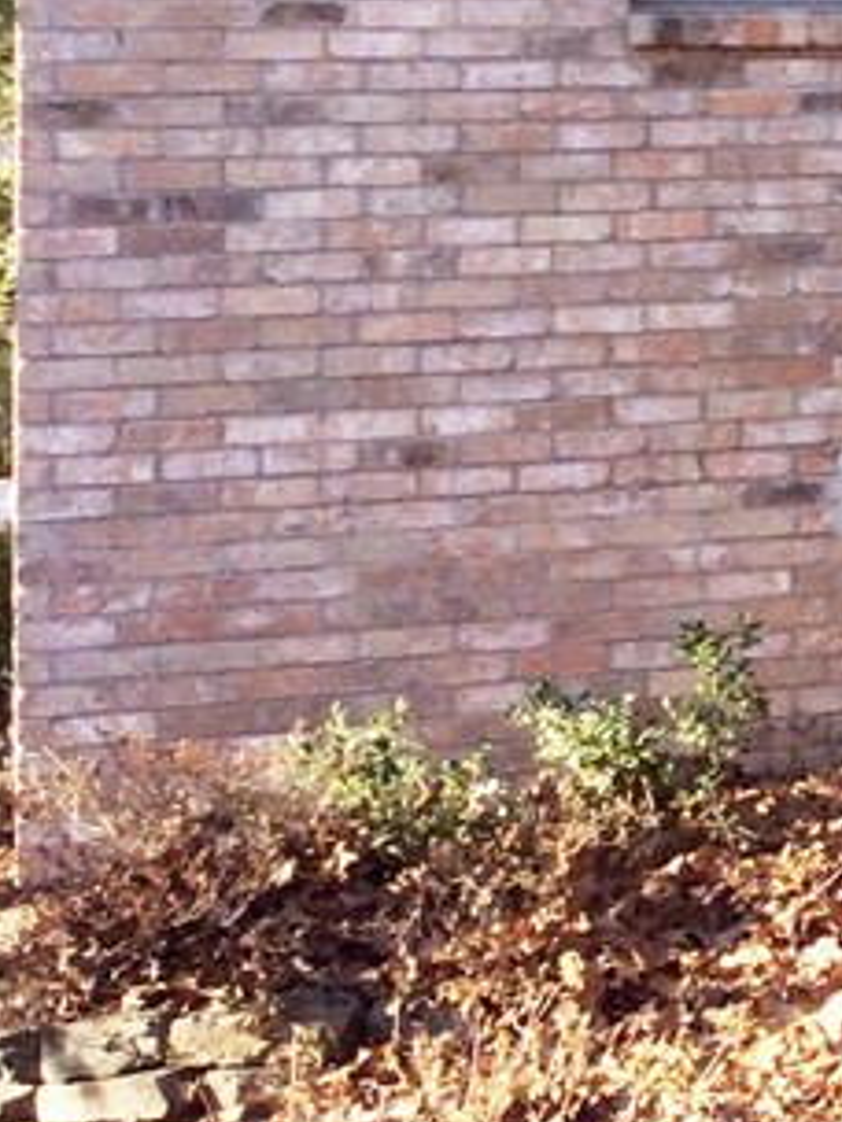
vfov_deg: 17.7
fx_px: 3503
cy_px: -41
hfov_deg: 11.8
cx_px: 1854
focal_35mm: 108
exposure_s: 1/506
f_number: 2.4
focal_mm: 3.3
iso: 32
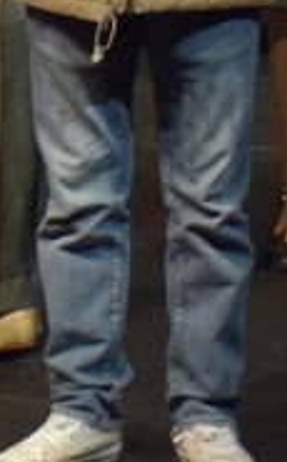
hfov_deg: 2.4
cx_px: -729
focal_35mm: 546
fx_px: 6864
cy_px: -417
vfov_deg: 3.8
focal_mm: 55
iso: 800
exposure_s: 1/60
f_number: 4
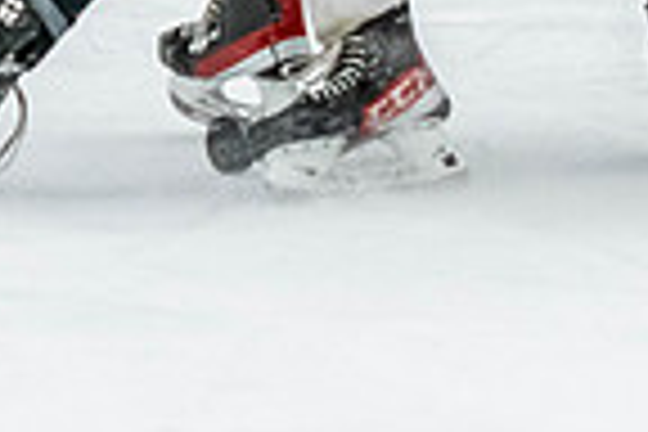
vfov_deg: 1.8
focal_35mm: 765
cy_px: -87
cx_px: 301
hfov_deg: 2.7
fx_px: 13769
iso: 1800
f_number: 2.8
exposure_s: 1/640
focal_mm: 112
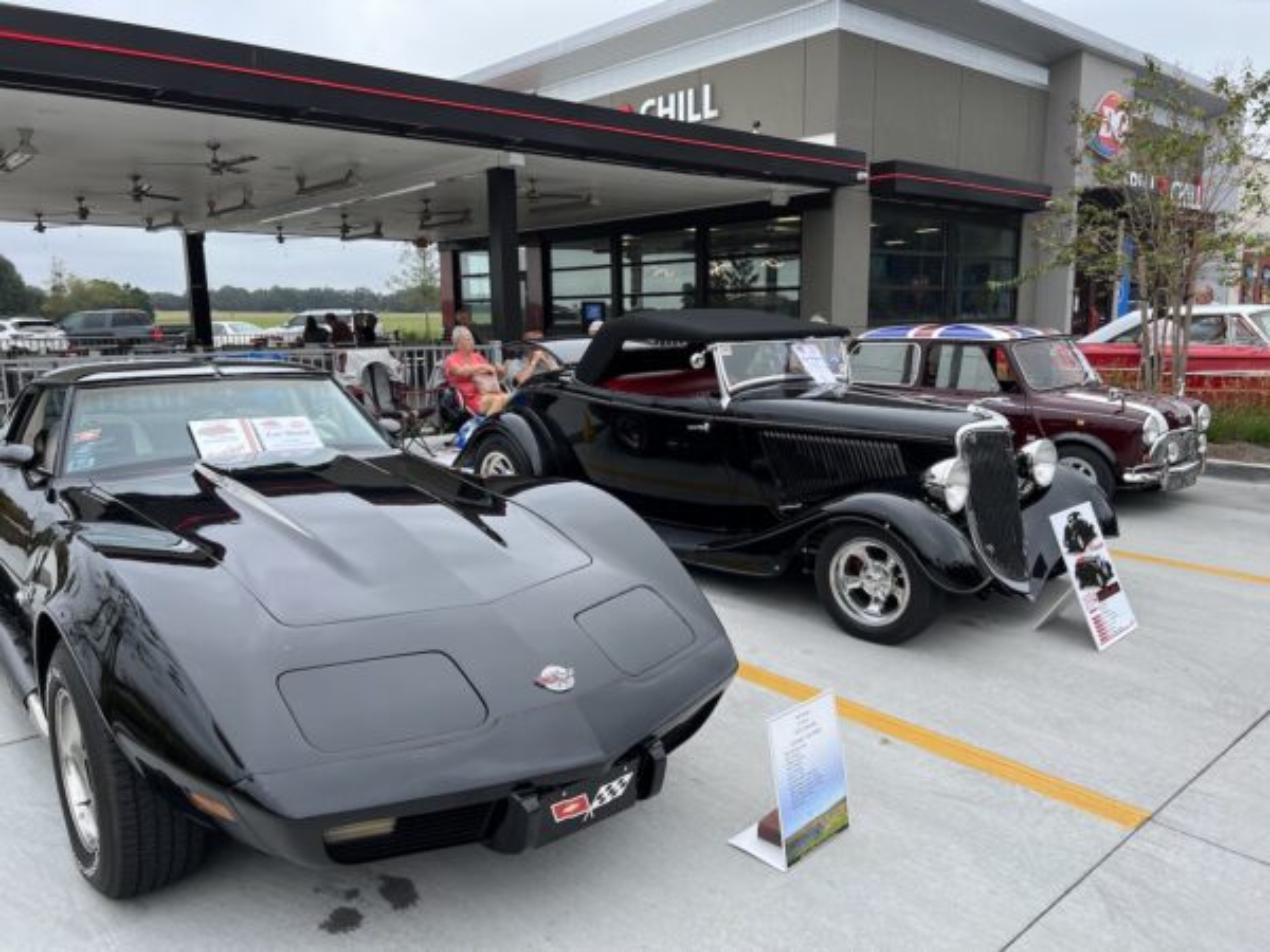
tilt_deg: -9.6
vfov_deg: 53.1
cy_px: 476
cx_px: 635
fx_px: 954
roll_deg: +0.9
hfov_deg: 67.3
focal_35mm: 26
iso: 50
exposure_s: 1/1209
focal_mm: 5.7
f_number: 1.5
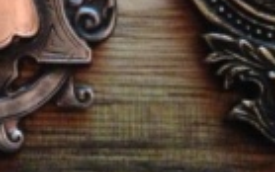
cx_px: -16
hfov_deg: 17.9
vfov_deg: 11.3
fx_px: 847
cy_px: -51
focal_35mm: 113
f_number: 2.4
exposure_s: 1/15
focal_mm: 4.13
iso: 800
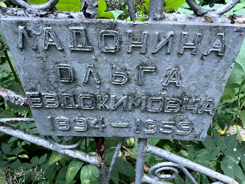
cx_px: 122
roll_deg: +2.7
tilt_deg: -39.3
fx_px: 184
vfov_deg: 53.1
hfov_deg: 67.3
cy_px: 92
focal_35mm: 26
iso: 640
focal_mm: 4.2
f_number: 1.6
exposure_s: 1/40
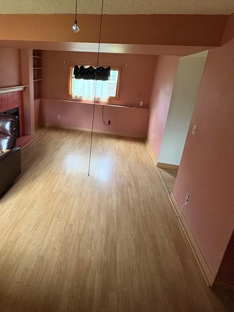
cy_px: 117
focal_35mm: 18
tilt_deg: -17.7
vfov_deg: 86.1
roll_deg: -5.6
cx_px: 85
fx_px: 162
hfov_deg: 70.1
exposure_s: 1/60
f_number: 2.2
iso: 500
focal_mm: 2.22
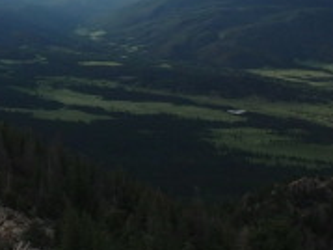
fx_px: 721
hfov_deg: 24.8
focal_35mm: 75
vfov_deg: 19.2
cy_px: 22
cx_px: 4
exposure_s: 1/500
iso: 125
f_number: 3.5
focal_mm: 3.7
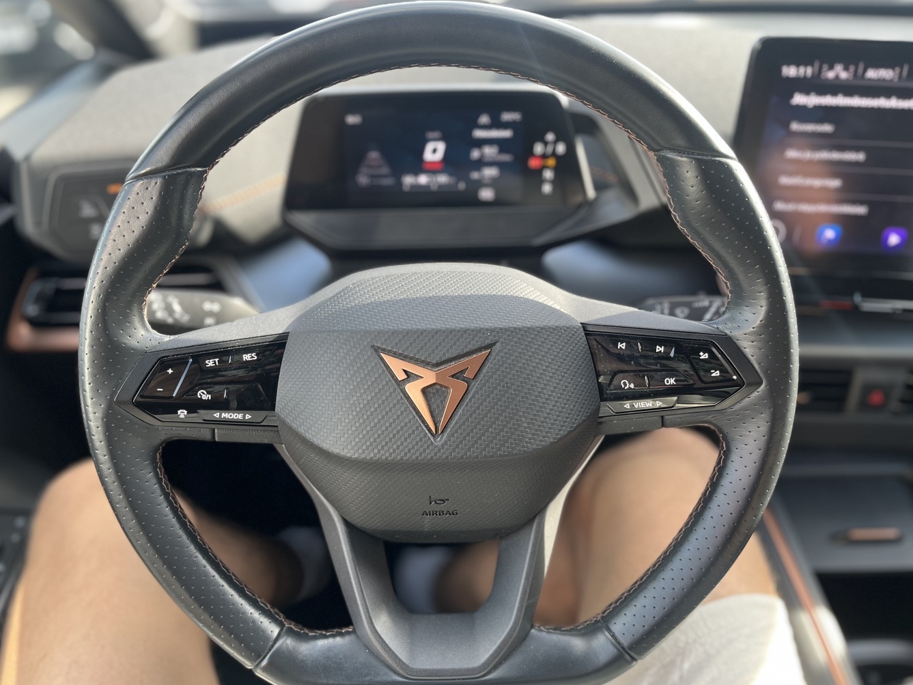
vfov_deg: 49.8
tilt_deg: -33.0
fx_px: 739
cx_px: 423
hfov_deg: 63.4
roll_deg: +2.8
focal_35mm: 28
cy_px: 348
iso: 50
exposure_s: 1/122
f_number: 1.6
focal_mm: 5.1
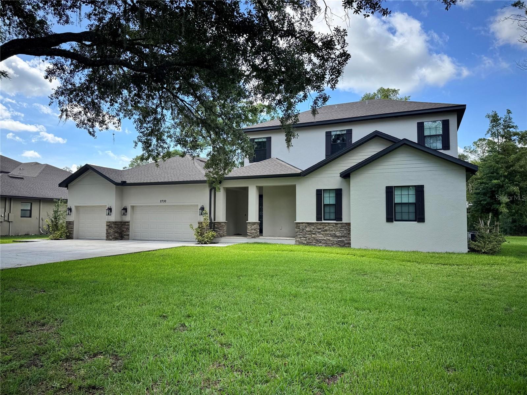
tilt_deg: +3.0
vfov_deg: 56.8
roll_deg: -0.4
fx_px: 365
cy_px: 198
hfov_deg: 71.6
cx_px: 264
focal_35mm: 24
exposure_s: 1/1131
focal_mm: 6.76
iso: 80
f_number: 1.78
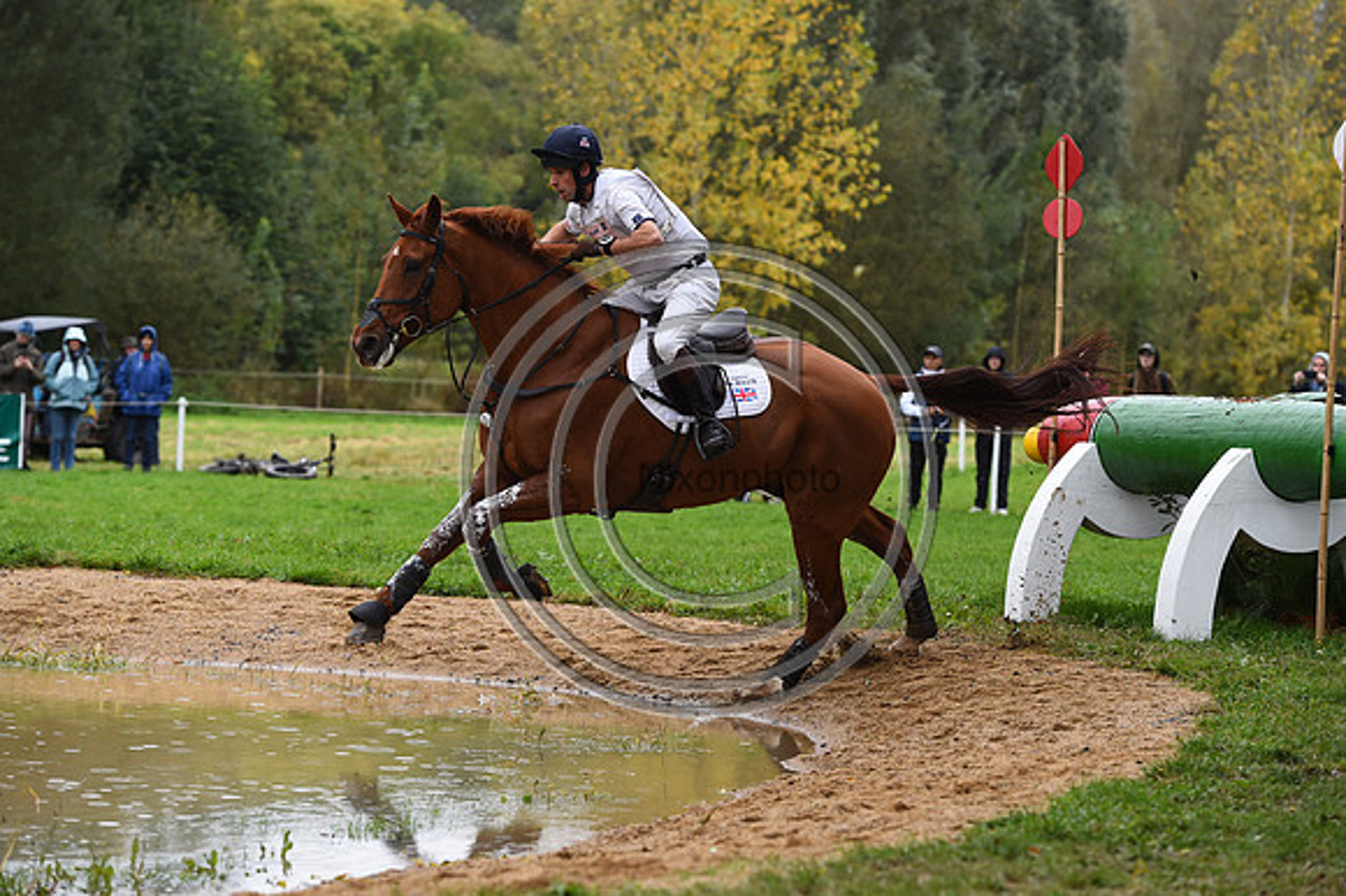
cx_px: 673
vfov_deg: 11.2
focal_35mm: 122
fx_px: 4559
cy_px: 448
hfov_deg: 16.8
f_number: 4.5
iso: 900
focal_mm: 122
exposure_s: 1/1250
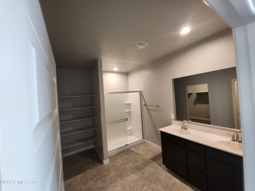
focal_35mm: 13
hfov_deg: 106.2
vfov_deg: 89.9
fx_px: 96
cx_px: 128
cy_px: 96
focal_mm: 1.7
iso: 250
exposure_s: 1/60
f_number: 2.2
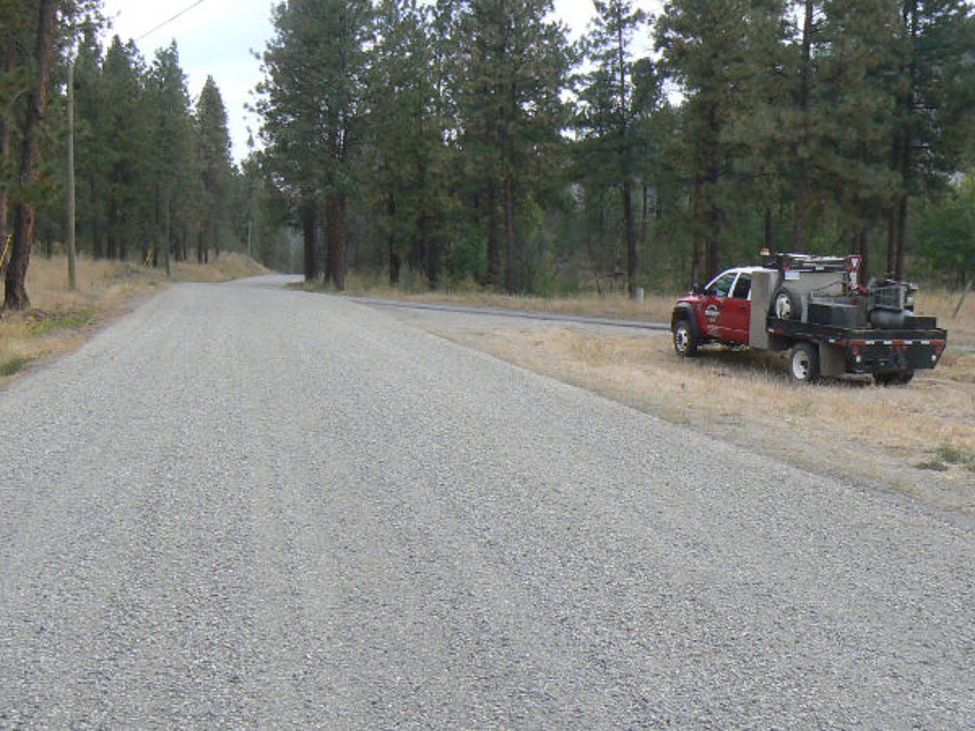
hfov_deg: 38.9
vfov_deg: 29.7
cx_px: 488
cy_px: 366
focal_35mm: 49
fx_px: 1380
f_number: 5.6
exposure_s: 1/400
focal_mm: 6
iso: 200
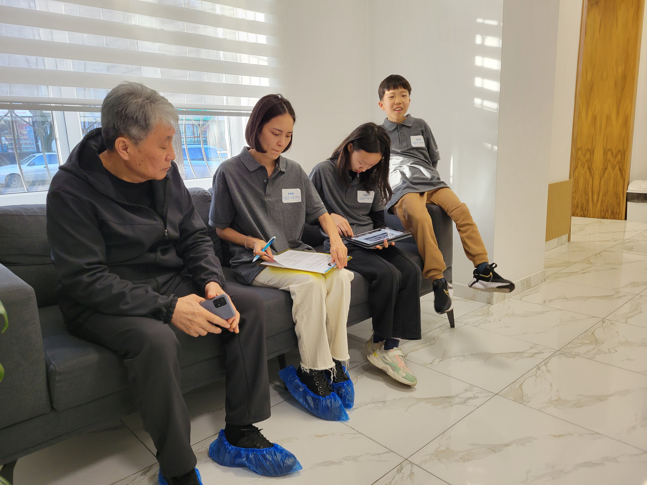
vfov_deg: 53.1
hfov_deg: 67.3
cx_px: 324
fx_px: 486
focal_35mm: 26
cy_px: 242
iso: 200
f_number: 1.8
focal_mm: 5.4
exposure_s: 1/100
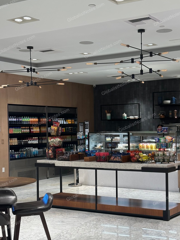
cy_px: 137
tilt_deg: -0.6
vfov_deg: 32.1
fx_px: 416
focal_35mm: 60
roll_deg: +0.6
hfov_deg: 24.4
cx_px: 107
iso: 100
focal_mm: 6.86
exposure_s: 1/120
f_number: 1.78
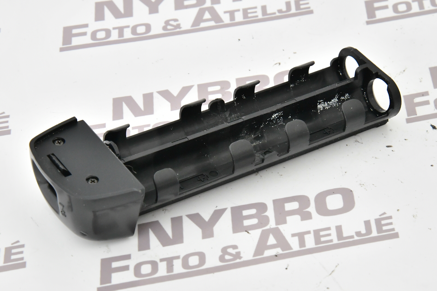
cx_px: 218
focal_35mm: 120
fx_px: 1455
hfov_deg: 17.1
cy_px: 146
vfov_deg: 11.4
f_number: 20
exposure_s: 1/100
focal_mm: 120
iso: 3200
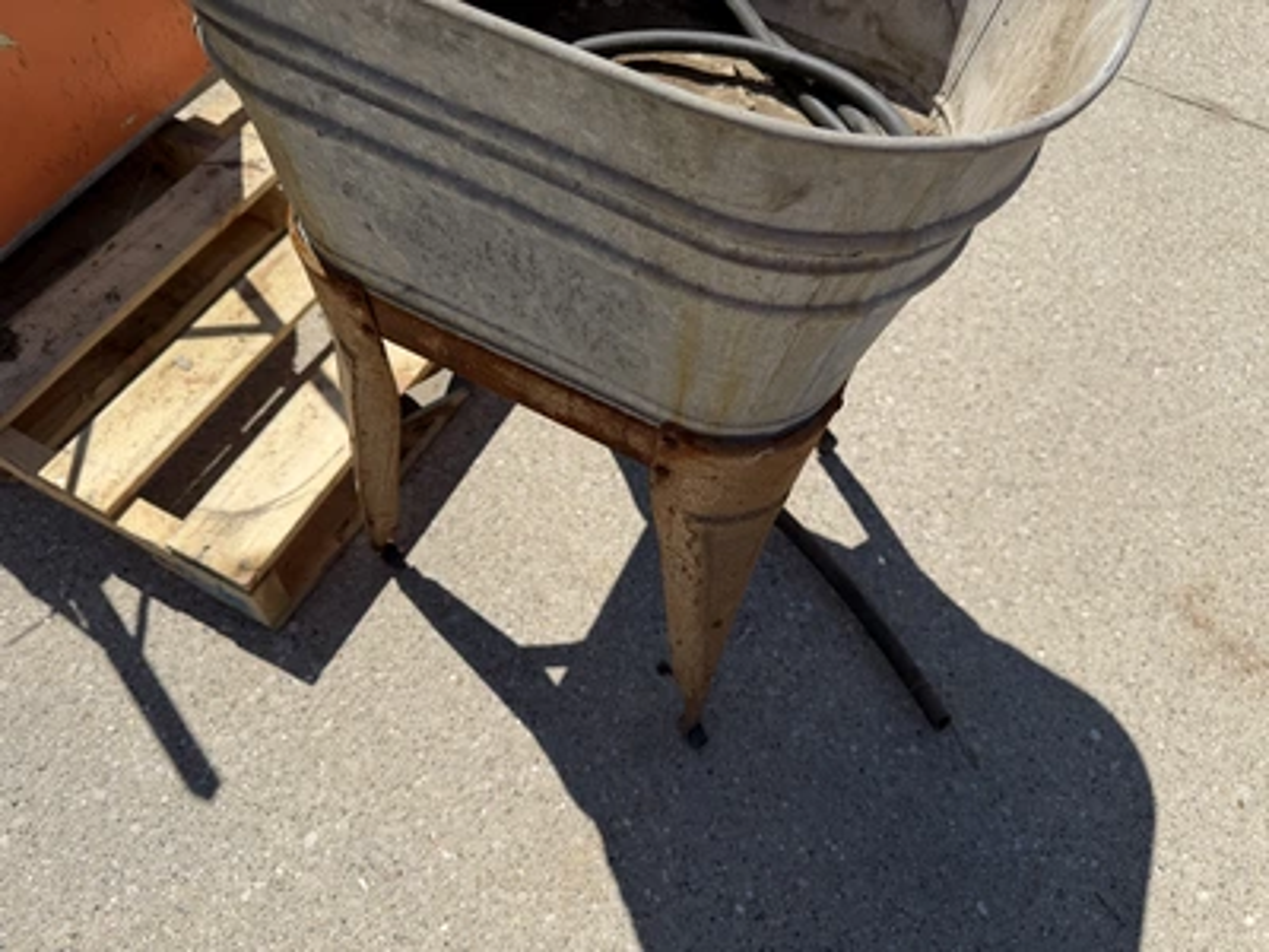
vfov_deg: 56.8
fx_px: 880
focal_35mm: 24
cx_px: 634
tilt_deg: -57.1
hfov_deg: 71.6
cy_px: 476
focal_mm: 6.76
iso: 80
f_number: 1.78
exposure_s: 1/5714
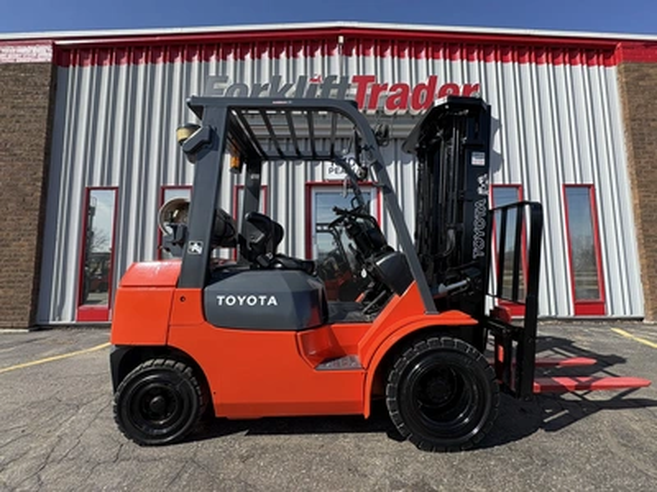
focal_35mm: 14
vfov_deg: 85.7
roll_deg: +0.9
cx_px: 328
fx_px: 266
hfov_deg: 102.1
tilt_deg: +5.0
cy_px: 246
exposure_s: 1/993
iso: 40
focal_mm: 2.22
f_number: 2.2
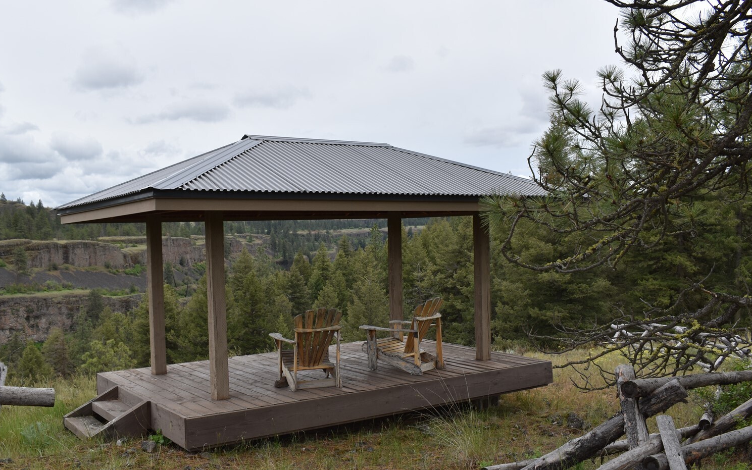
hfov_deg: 53.2
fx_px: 750
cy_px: 261
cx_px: 343
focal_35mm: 37
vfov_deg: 34.8
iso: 110
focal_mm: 21
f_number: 8
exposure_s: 1/250
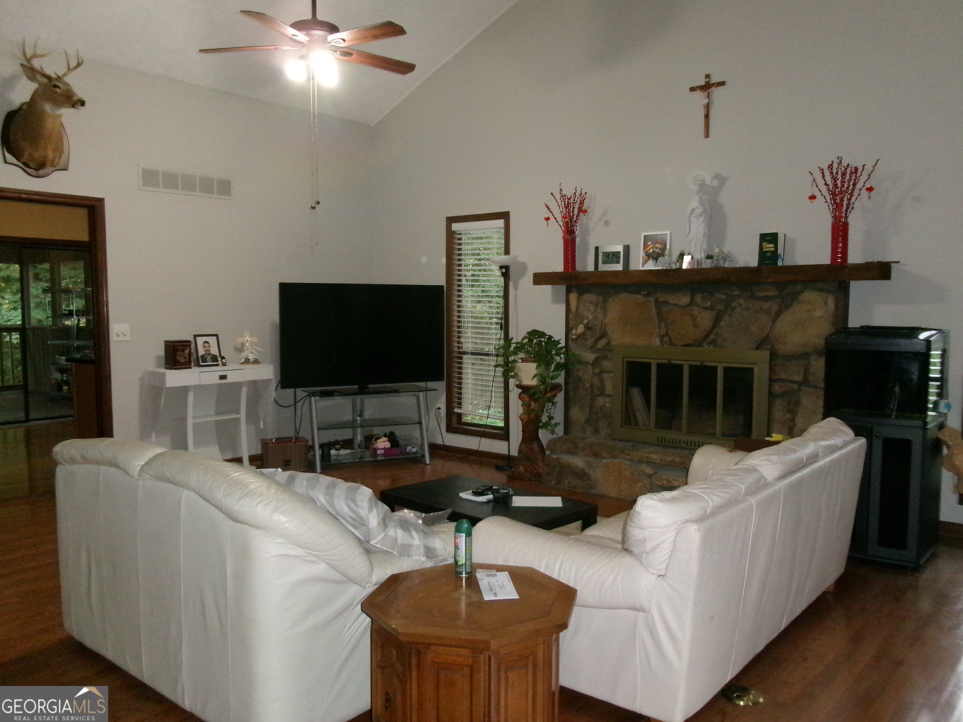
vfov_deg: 49.7
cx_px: 482
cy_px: 361
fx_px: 779
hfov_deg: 63.4
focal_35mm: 28
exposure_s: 1/34
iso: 800
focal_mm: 5.1
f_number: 3.9
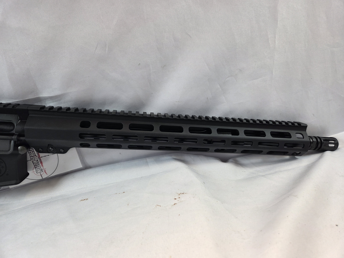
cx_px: 172
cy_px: 129
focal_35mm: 23
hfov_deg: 73.9
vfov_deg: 58.9
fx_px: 229
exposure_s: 1/149
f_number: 1.8
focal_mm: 5.4
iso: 25
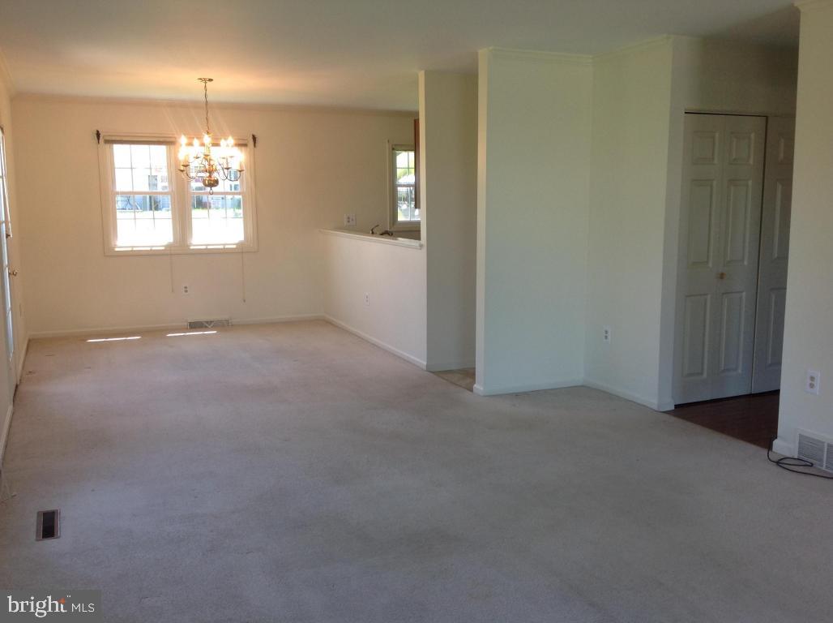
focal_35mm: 35
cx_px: 416
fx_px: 841
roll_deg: -0.4
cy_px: 312
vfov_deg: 40.6
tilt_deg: -7.7
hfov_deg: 52.7
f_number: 2.4
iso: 50
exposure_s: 1/60
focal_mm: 4.28
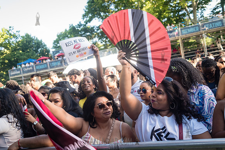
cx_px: 112
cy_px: 75
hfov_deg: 54.4
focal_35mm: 35
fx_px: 219
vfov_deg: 37.9
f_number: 3.5
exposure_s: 1/250
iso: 250
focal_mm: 35
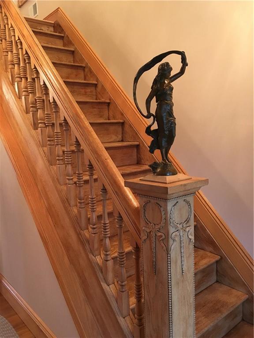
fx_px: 284
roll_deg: +3.5
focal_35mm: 29
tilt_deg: -7.3
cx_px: 127
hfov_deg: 48.2
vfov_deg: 61.7
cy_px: 169
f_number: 2.2
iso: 160
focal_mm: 4.15
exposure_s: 1/30
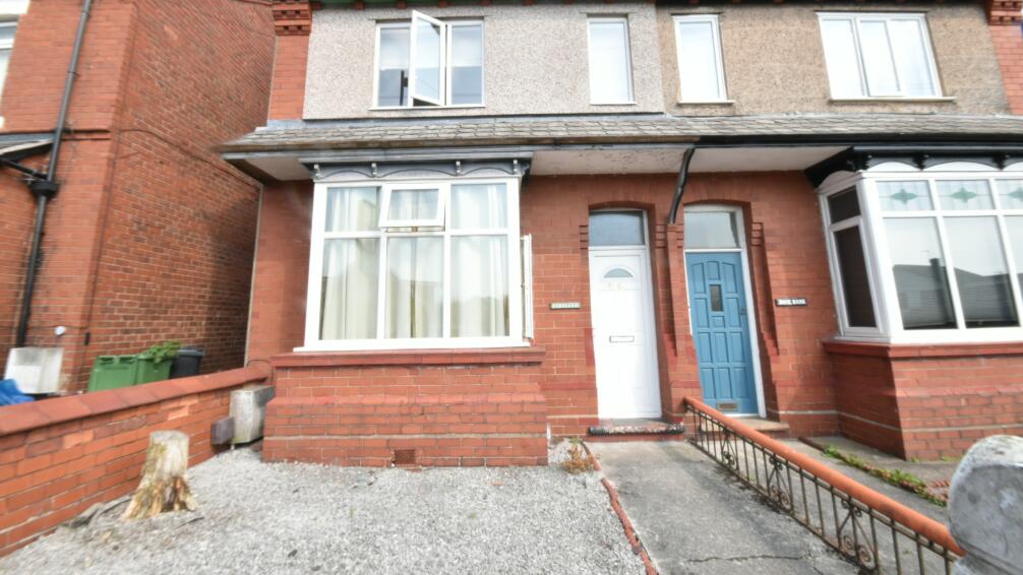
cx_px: 504
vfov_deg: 66.5
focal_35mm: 16
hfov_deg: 99.4
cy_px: 231
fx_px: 434
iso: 800
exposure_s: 1/80
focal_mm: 10
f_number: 22
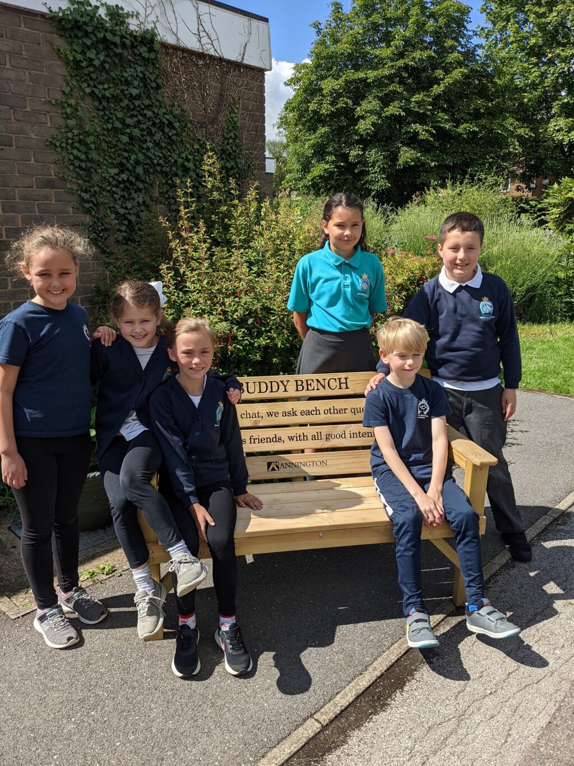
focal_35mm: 27
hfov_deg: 51.4
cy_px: 383
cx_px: 287
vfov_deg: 65.3
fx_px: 597
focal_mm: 4.38
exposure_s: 1/2611
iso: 50
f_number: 1.73
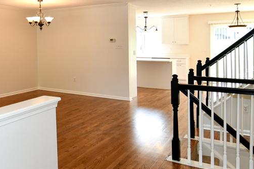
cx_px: 15
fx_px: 261
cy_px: 68
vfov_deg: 35.8
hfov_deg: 45.7
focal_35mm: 37
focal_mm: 12
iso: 200
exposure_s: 1/60
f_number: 4
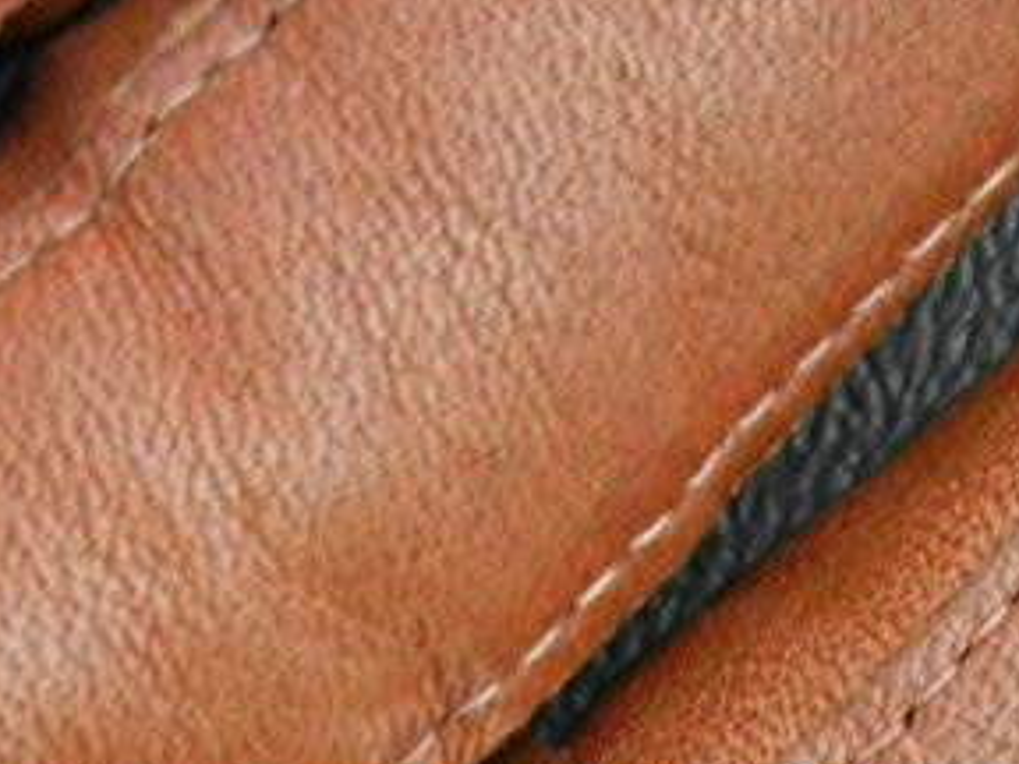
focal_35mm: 274
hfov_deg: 7.2
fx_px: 8066
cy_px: 1213
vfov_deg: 5.4
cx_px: 701
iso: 200
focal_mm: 13.9
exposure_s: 1/3.6
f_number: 4.3
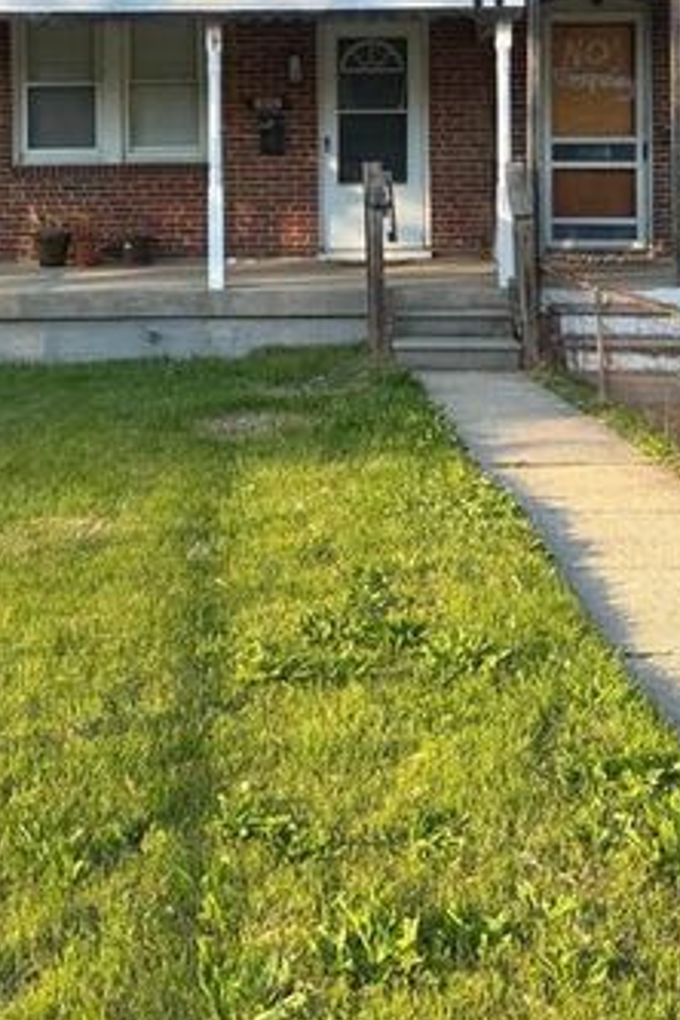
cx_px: 266
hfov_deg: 26.9
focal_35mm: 50
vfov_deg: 37.6
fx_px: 1417
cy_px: 145
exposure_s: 1/1553
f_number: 1.78
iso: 80
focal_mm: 6.76
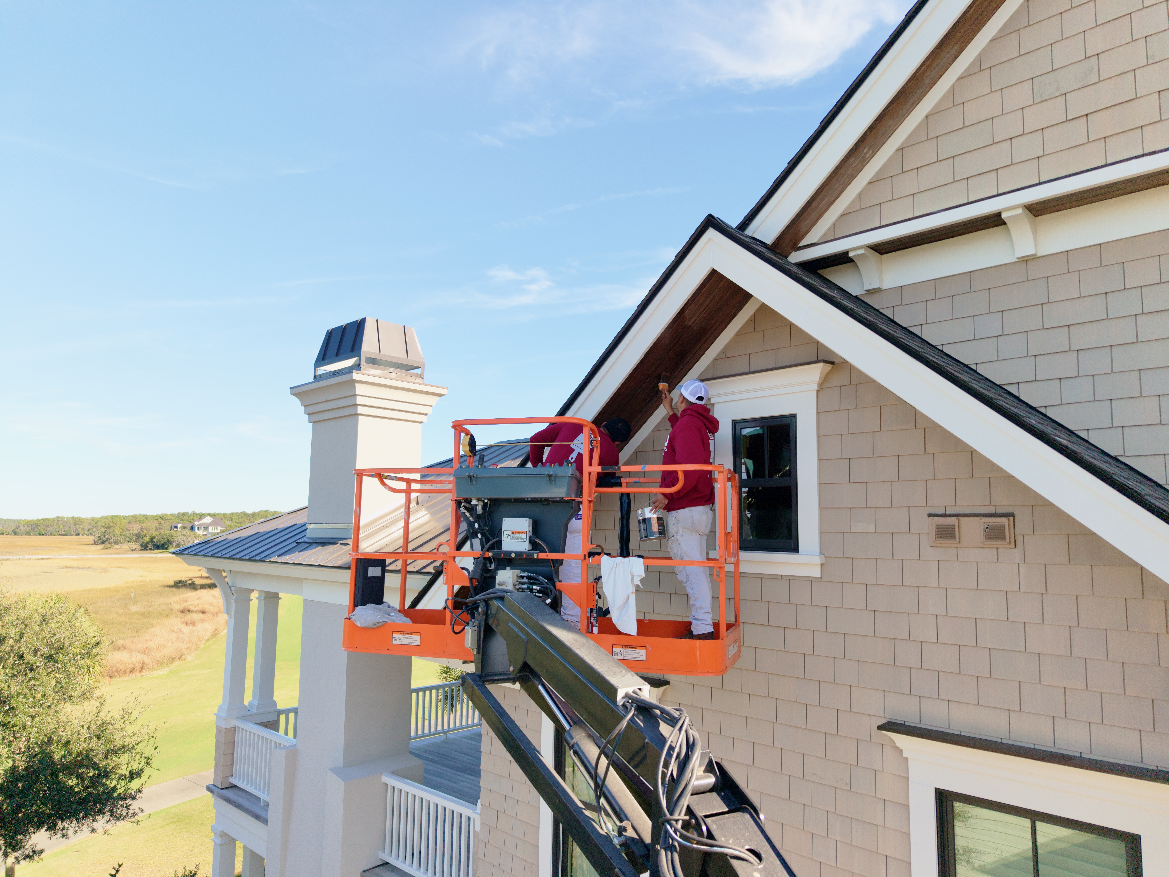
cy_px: 438
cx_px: 584
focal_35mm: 24
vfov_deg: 56.8
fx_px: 810
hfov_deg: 71.6
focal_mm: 8.67
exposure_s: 1/240
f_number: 1.8
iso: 270
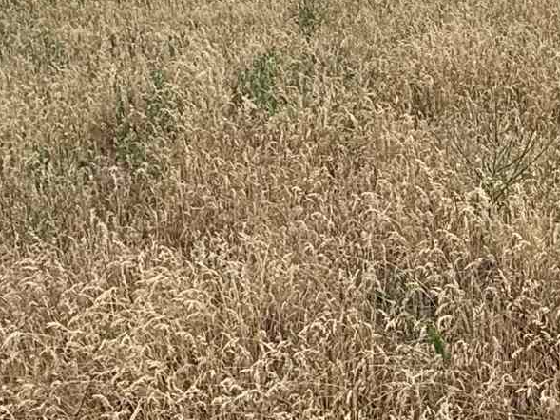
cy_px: -67
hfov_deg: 25.8
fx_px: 1181
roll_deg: -1.4
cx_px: 512
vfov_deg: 19.2
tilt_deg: -9.5
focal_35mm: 73
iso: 50
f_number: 2.2
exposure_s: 1/694
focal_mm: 2.22
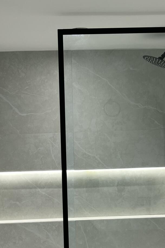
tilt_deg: -4.1
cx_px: 56
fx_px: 406
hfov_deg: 22.9
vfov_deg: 33.3
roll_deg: +2.0
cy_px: 183
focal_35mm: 59
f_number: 1.5
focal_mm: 5.7
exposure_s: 1/120
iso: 50
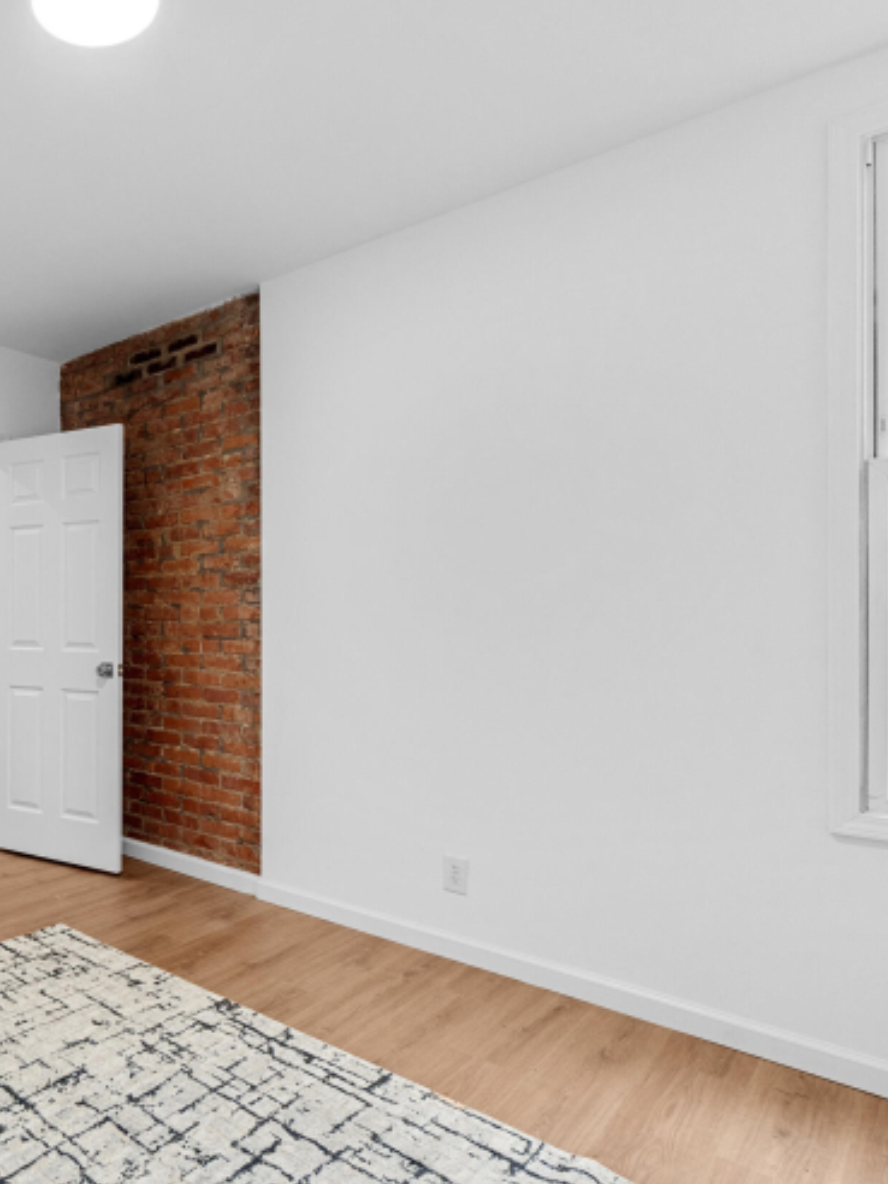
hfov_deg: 53.6
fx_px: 752
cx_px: 91
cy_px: 594
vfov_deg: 76.4
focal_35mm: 22
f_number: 8
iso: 400
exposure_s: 1/13
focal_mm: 10
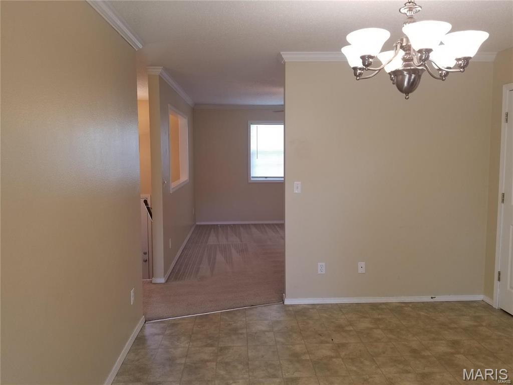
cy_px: 192
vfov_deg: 53.1
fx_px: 385
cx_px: 256
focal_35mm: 26
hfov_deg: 67.3
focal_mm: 4.25
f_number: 1.7
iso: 80
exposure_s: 1/60
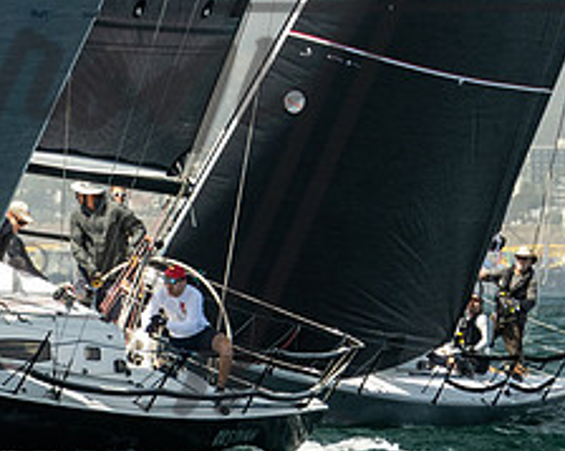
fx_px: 12068
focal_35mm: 722
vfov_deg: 2.1
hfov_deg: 2.7
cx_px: 113
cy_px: -15
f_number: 6.3
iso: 320
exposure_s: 1/640
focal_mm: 165
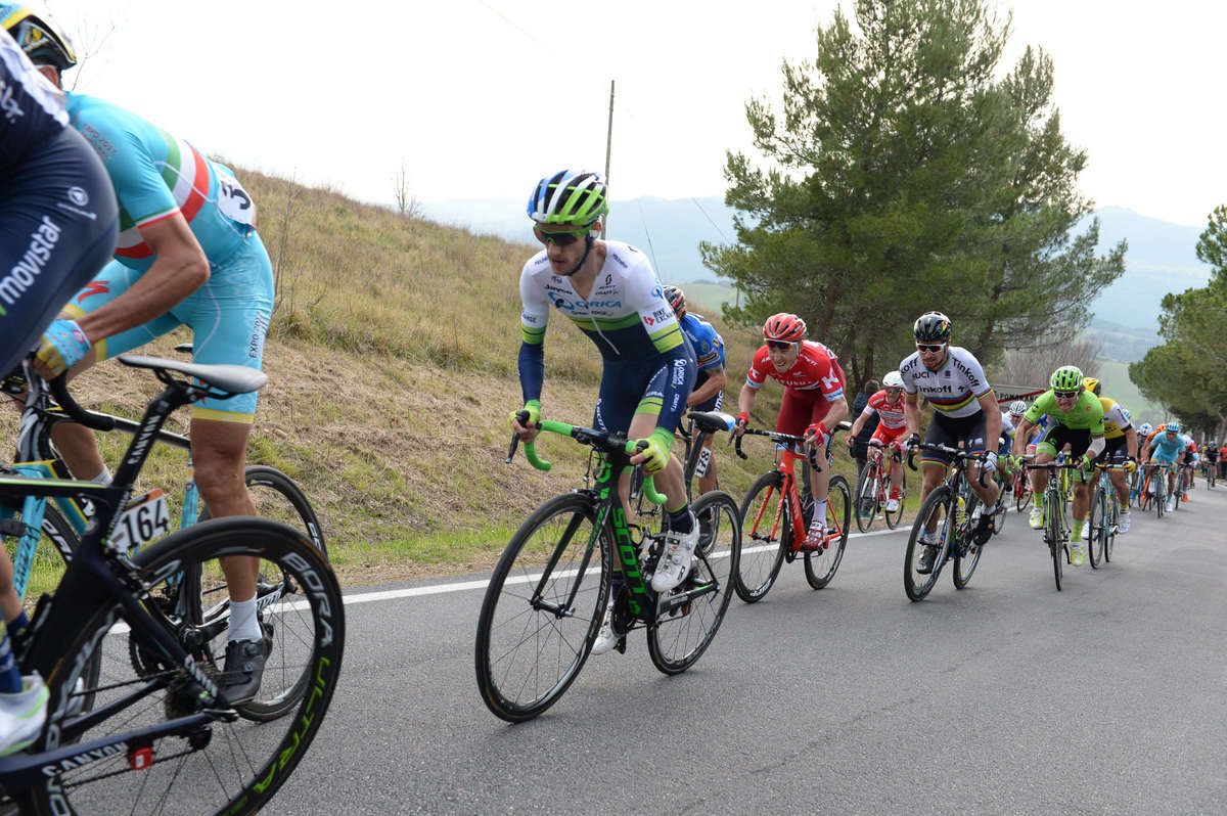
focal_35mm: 38
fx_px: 1294
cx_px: 614
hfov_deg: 50.7
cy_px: 408
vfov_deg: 35.0
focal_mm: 38
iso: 1000
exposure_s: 1/1000
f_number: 5
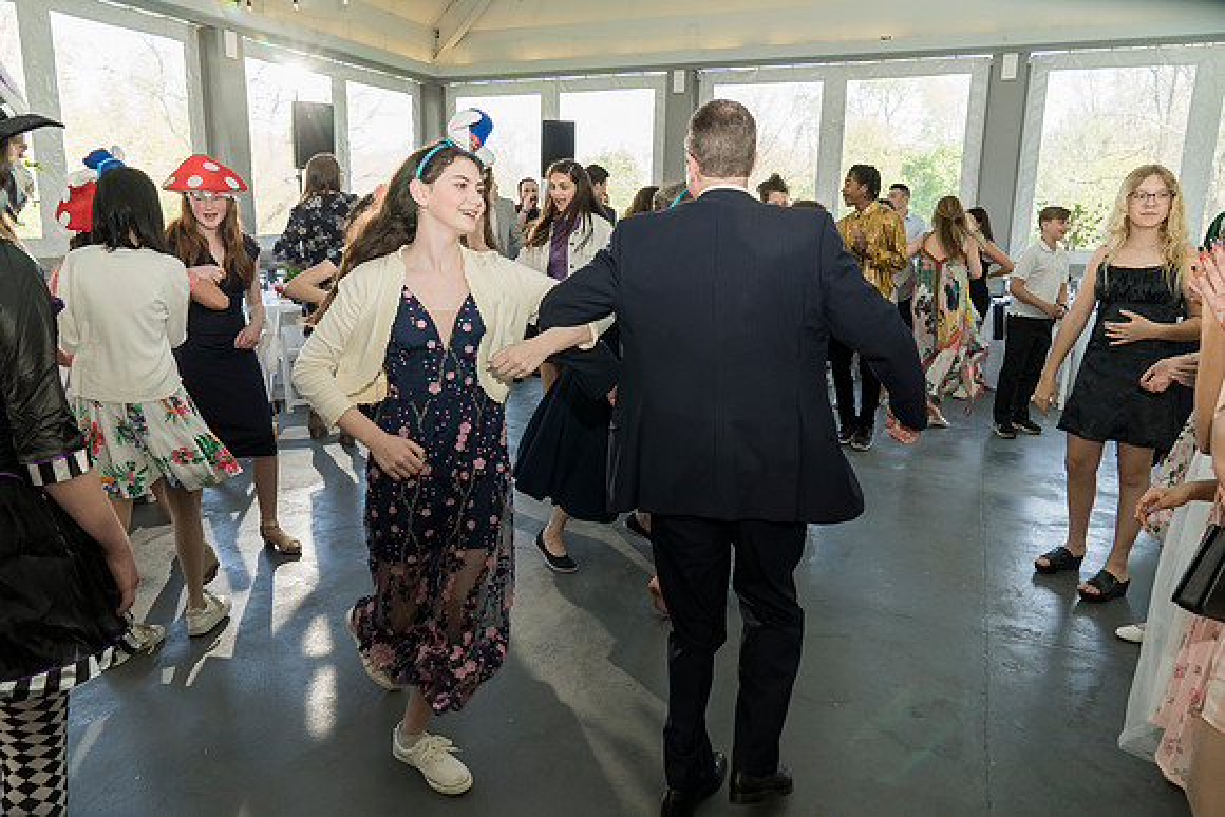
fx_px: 817
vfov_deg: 53.2
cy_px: 408
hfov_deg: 73.7
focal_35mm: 24
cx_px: 612
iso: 1250
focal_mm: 24
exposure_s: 1/200
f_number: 6.3
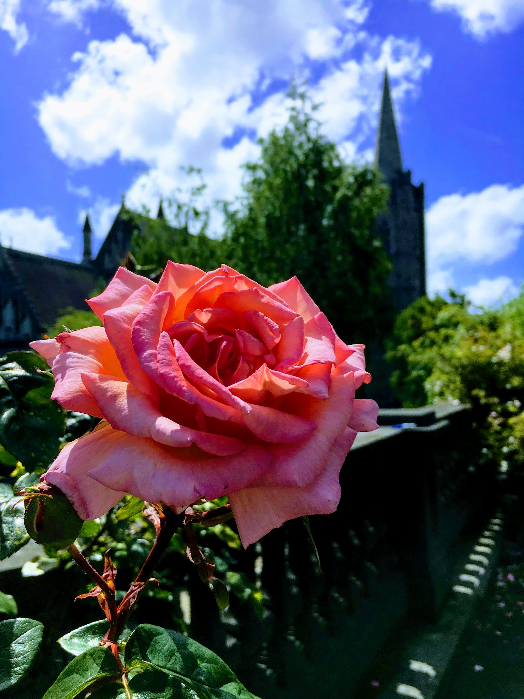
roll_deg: +0.9
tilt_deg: +3.3
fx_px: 585
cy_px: 350
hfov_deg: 48.2
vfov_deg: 61.7
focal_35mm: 29
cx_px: 262
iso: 25
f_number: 2.2
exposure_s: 1/3077
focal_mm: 4.15
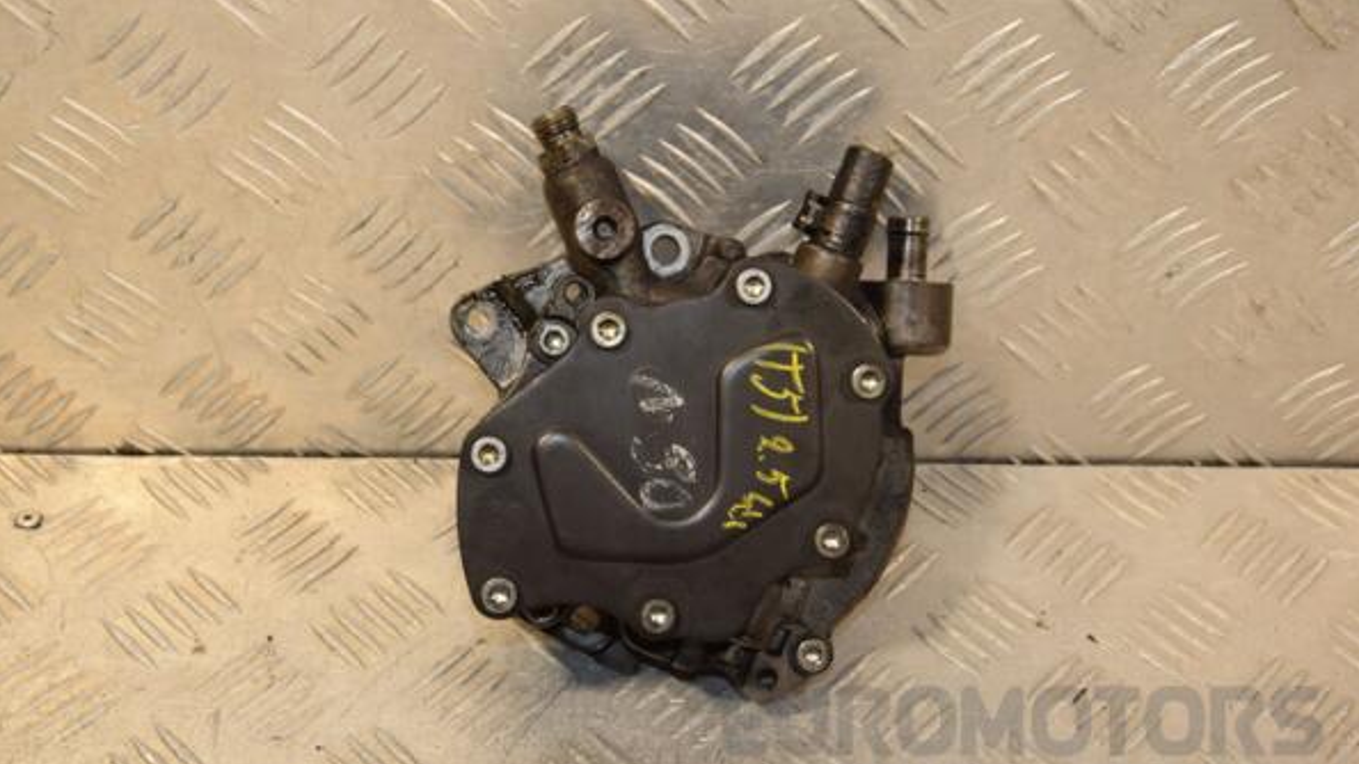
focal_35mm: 56
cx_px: 680
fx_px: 2001
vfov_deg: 21.6
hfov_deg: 37.5
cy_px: 416
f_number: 7.1
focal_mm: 35
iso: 800
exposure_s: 1/200
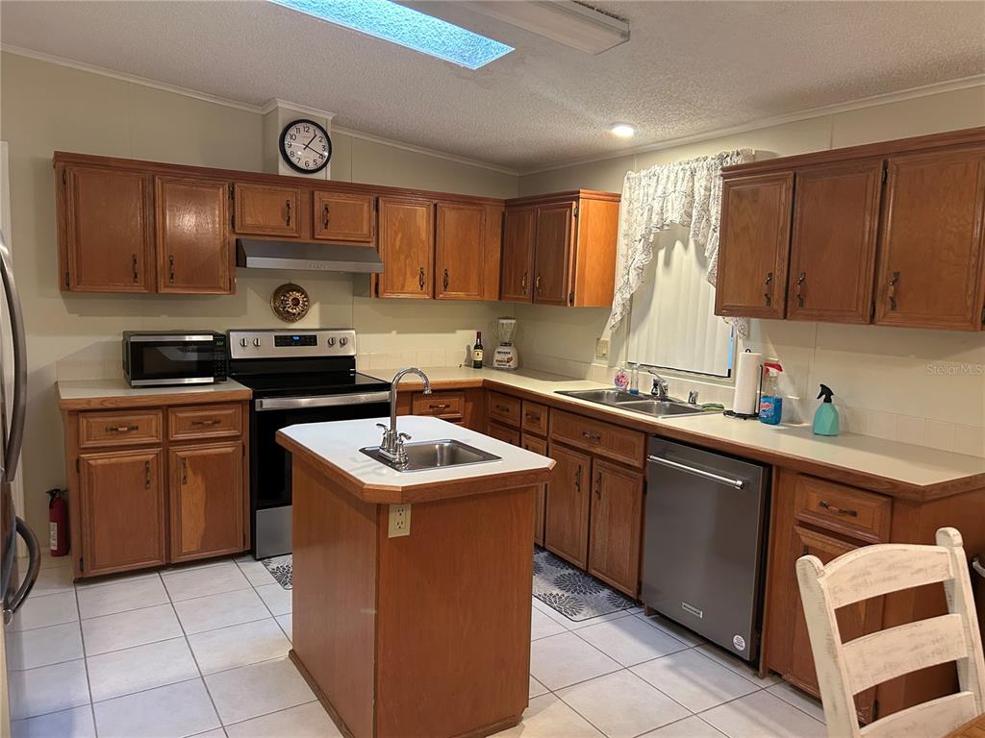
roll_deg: -1.0
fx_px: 740
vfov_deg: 53.1
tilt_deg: -7.1
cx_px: 492
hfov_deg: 67.3
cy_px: 369
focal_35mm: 26
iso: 200
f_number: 1.5
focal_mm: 5.7
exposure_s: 1/60
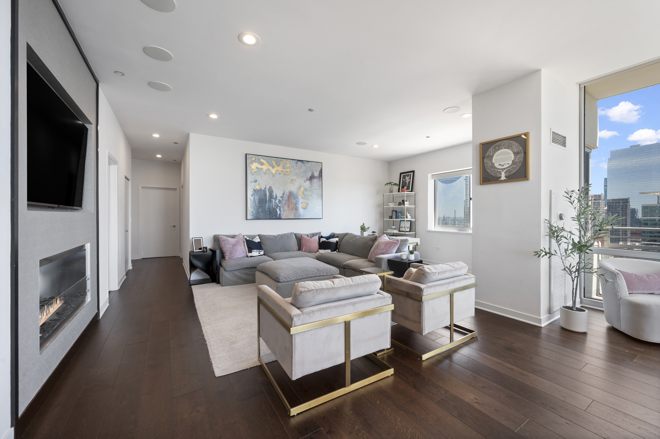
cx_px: 330
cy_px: 220
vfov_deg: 81.1
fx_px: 257
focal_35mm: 14
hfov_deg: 104.3
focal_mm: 14
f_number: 10
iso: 100
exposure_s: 1/6
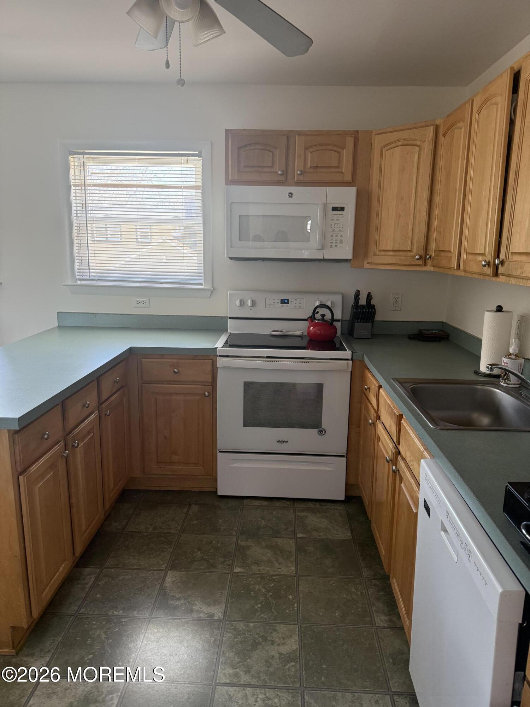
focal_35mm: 24
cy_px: 354
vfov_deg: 71.6
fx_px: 490
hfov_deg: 56.8
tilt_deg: -11.9
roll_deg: +0.0
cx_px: 265
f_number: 1.78
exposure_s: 1/77
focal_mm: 6.76
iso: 200
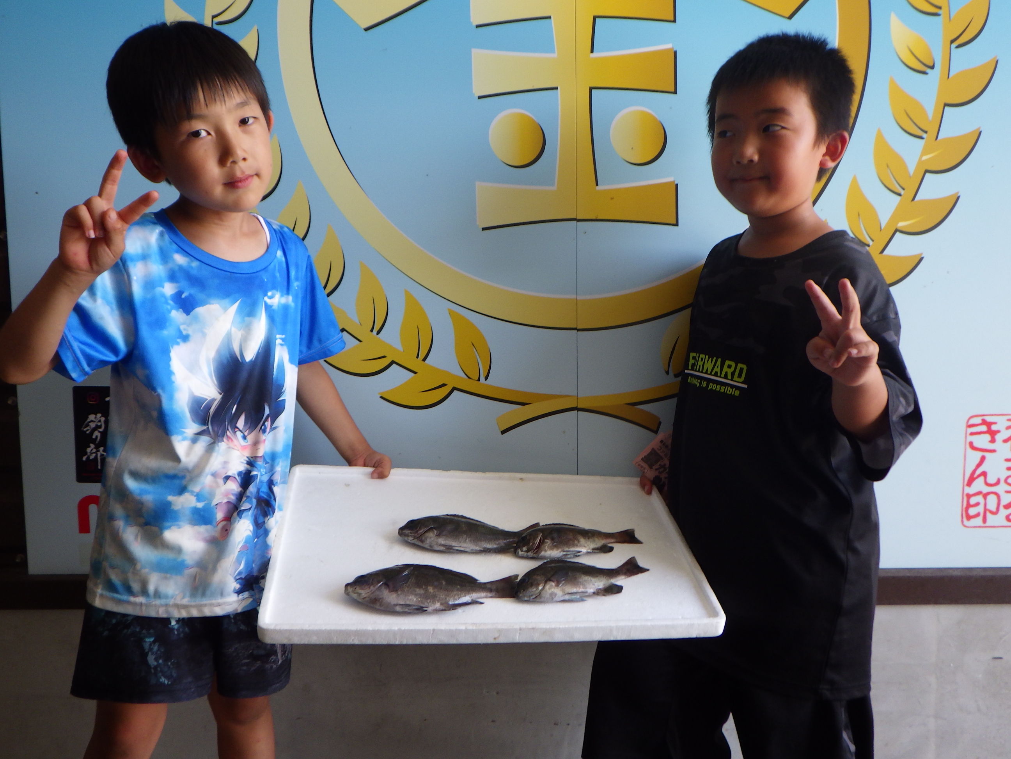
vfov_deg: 49.7
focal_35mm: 28
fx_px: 818
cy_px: 380
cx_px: 506
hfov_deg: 63.4
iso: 125
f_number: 3.5
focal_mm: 5
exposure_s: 1/60
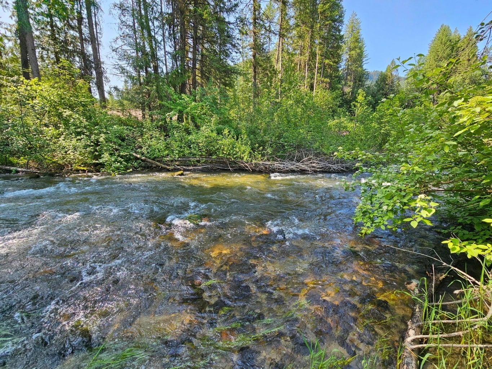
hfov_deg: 106.2
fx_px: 185
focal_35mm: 13
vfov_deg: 89.9
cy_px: 184
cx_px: 246
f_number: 2.2
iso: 50
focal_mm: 2.2
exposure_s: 1/364
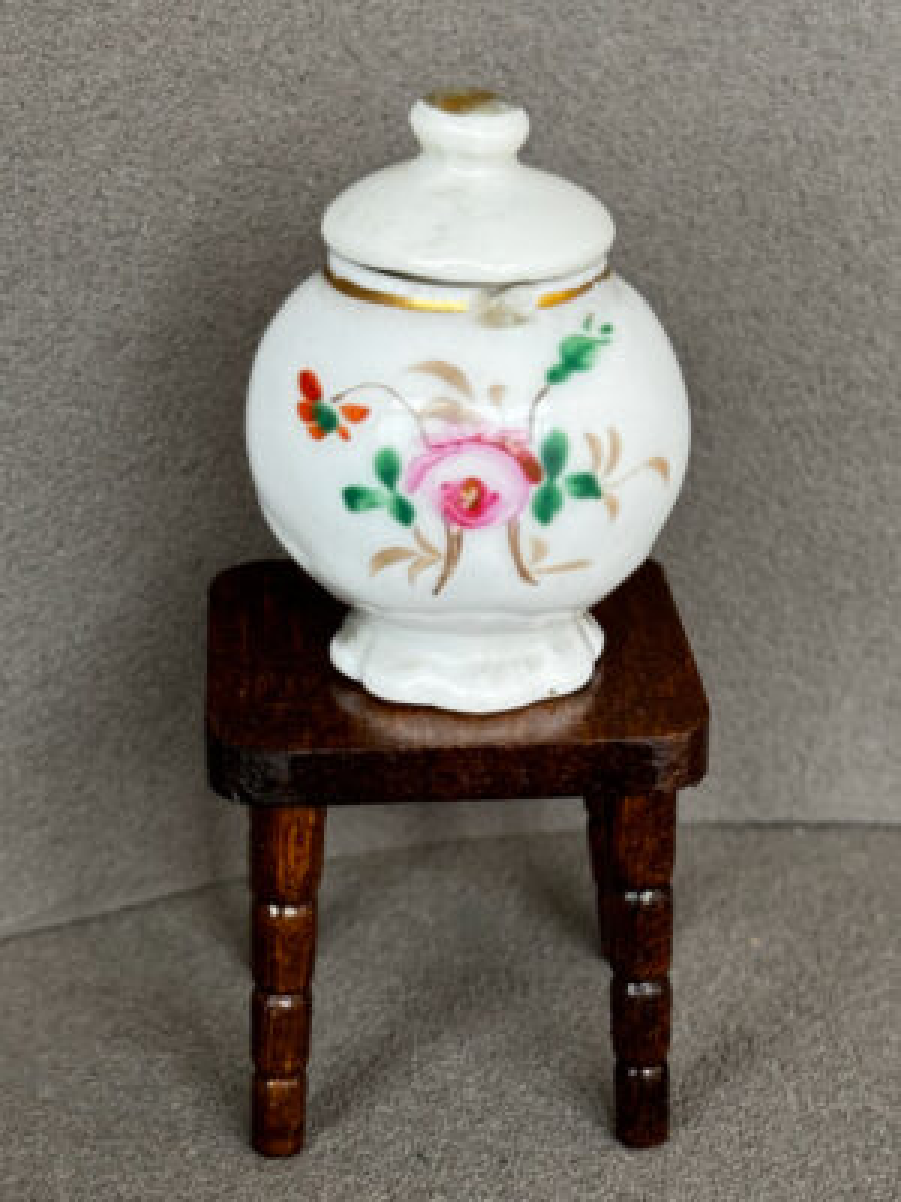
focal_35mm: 48
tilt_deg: -23.6
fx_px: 1666
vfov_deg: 39.7
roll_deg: -1.3
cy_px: 601
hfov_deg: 30.3
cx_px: 450
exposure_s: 1/202
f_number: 1.78
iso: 64
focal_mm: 6.76
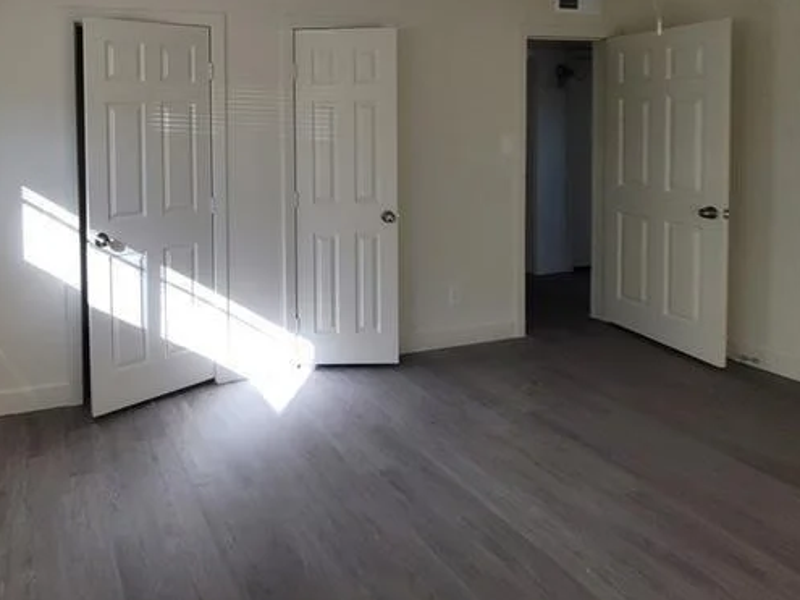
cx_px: 160
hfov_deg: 71.1
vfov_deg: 59.2
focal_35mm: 21
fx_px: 485
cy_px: 133
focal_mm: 2.2
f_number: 2.2
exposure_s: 1/133
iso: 64
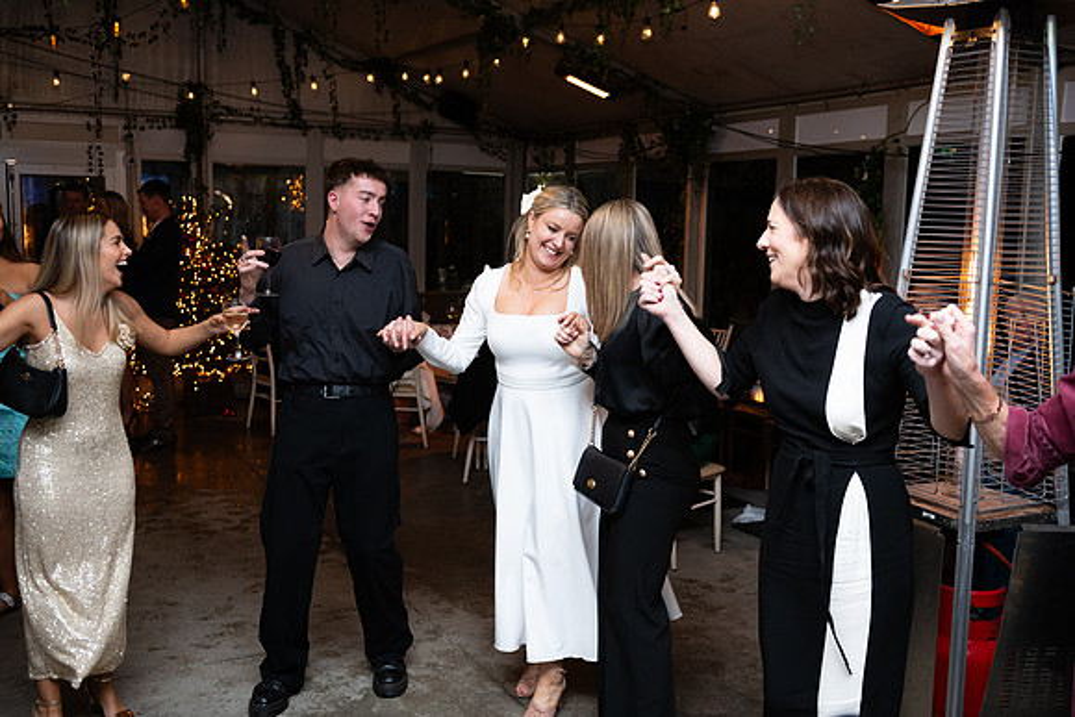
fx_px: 1135
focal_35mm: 38
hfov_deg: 50.7
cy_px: 358
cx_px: 538
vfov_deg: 35.1
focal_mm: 38
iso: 800
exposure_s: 1/160
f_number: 3.5
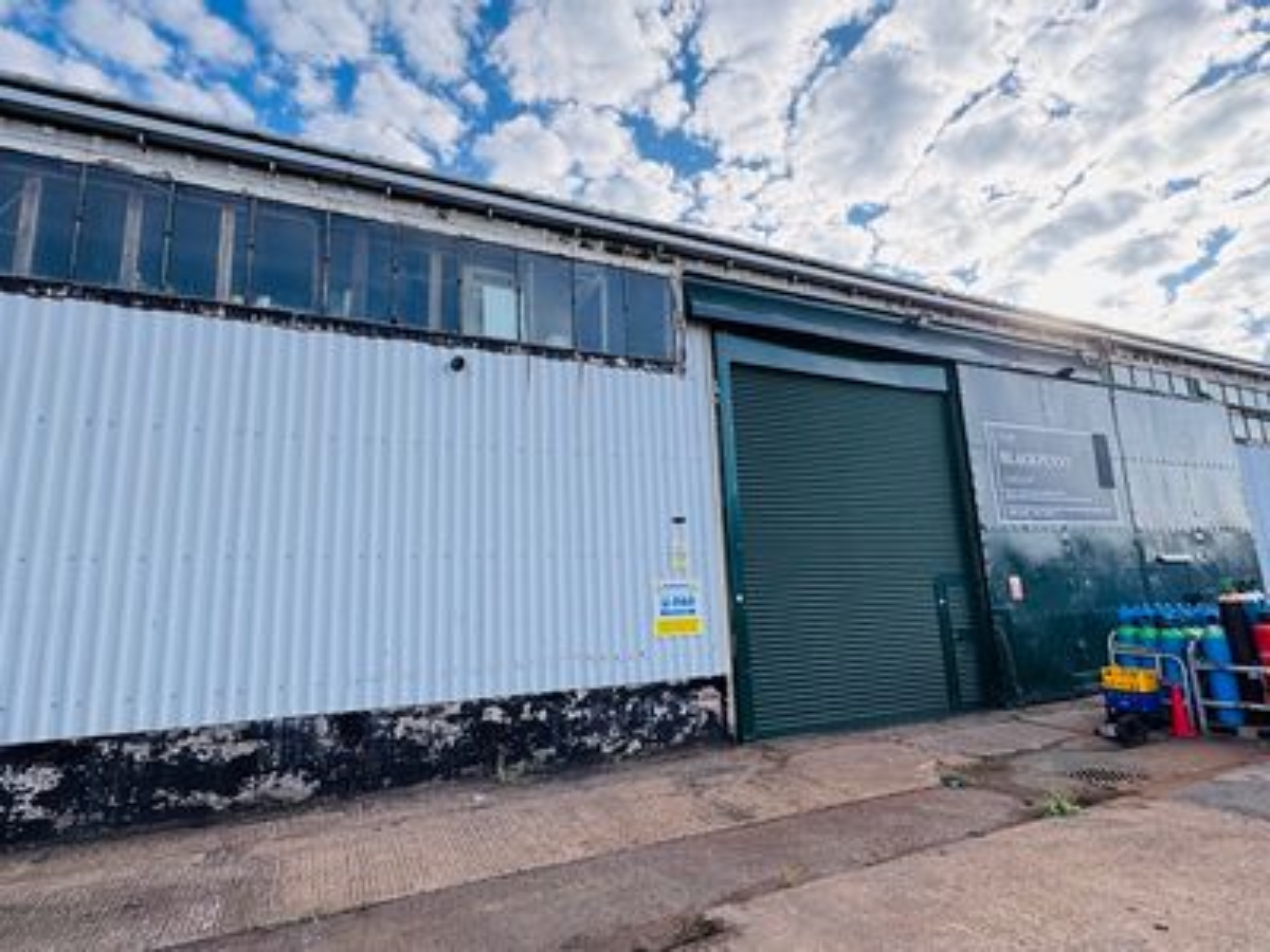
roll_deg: +2.6
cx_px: 635
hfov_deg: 102.1
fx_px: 514
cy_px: 476
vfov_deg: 85.7
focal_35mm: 14
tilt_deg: +11.0
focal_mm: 2.22
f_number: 2.2
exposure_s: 1/479
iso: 40
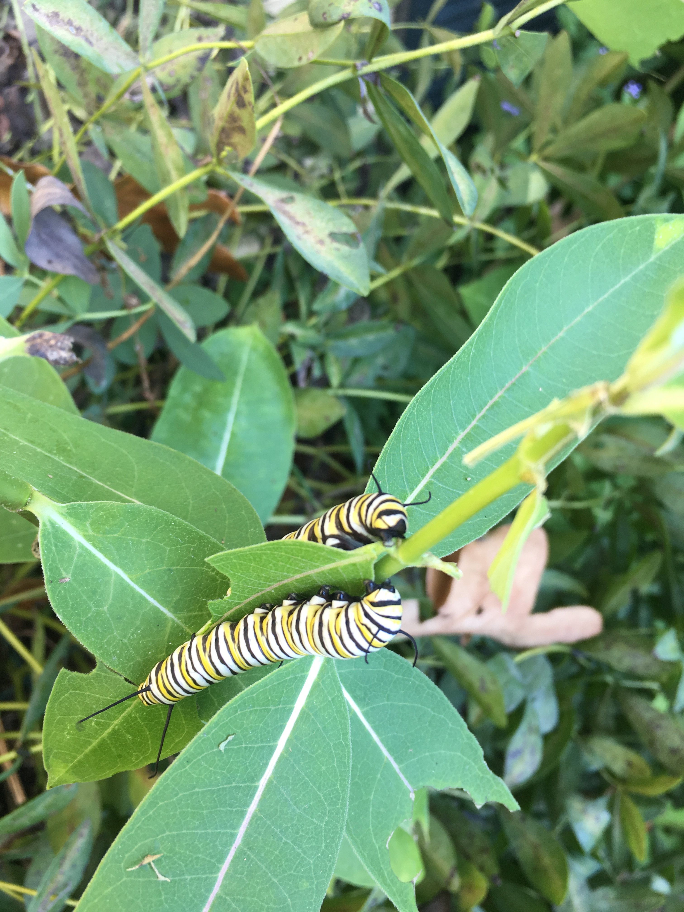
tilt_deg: -63.8
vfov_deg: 61.7
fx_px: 764
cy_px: 456
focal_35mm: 29
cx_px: 342
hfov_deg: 48.2
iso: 25
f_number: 2.2
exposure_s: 1/60
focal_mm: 4.15
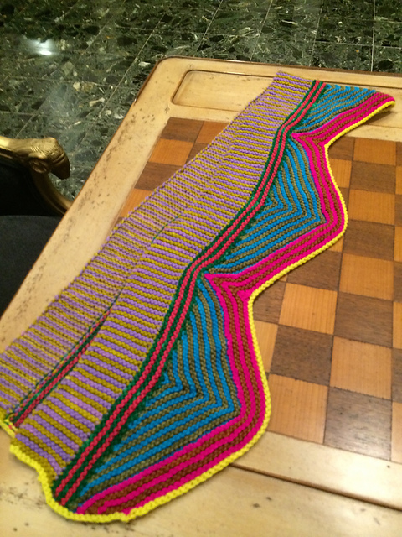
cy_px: 268
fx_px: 465
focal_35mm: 30
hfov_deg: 46.8
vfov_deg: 60.0
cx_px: 201
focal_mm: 4.12
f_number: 2.2
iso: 320
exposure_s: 1/17
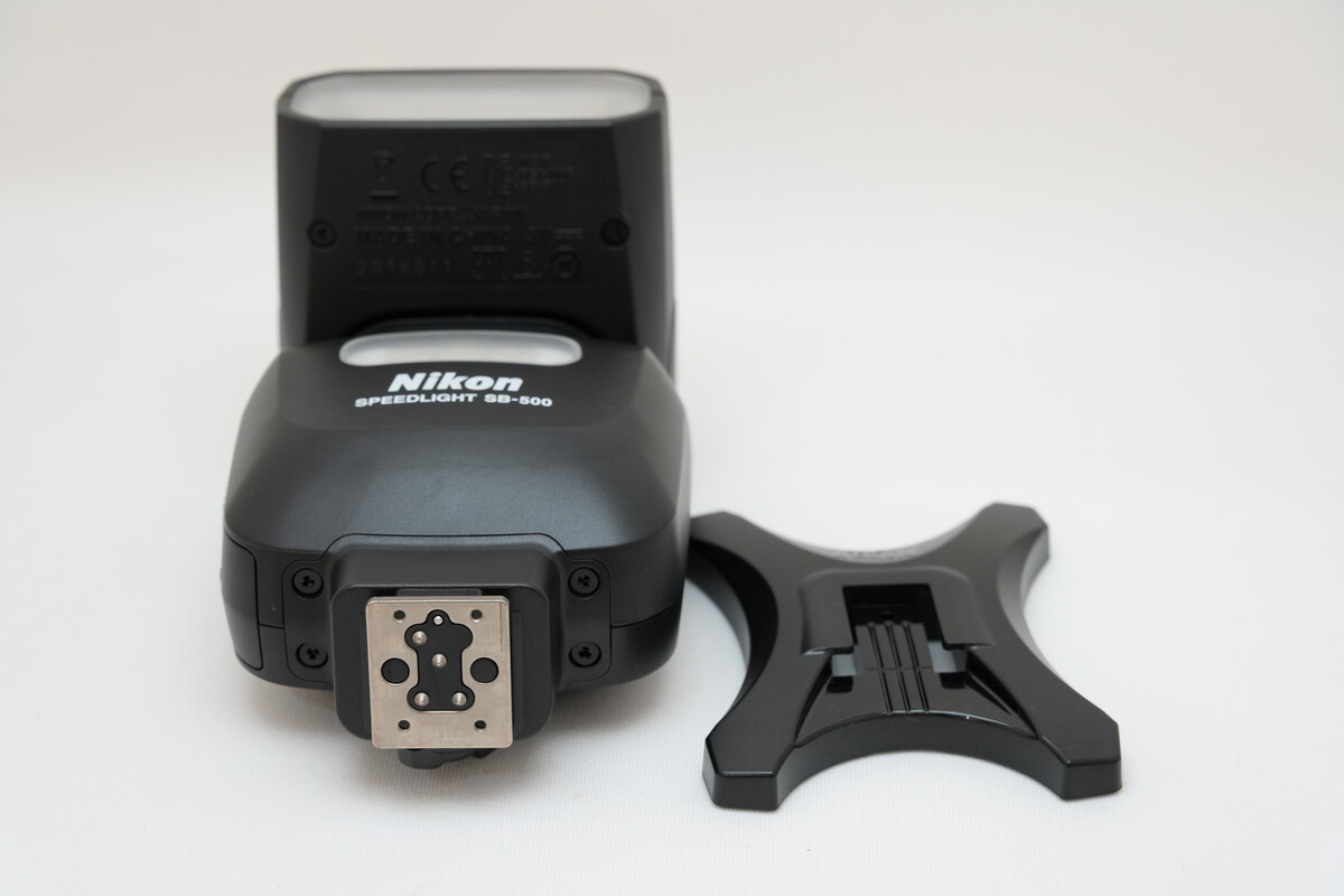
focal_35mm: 77
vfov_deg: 17.7
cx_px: 672
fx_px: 2874
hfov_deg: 26.3
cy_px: 448
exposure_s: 1/80
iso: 2000
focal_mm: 77
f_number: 11
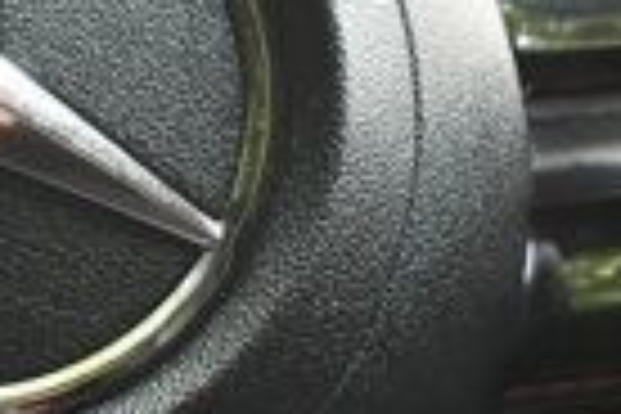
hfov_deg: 13.2
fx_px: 2639
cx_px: -72
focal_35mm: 153
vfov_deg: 9.0
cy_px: 236
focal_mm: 22
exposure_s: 1/125
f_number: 3.8
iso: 1100
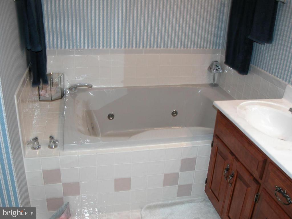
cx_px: 146
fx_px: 295
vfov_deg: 40.7
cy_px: 110
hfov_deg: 52.6
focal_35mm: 35
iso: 100
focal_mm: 8.9
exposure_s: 1/30
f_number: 2.8
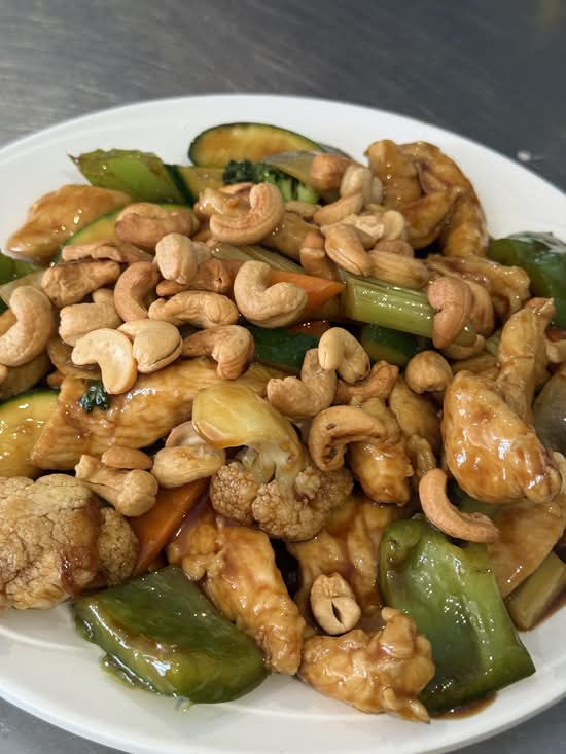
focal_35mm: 48
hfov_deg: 30.3
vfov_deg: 39.7
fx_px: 1046
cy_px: 377
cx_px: 283
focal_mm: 6.76
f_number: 1.78
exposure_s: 1/50
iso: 200
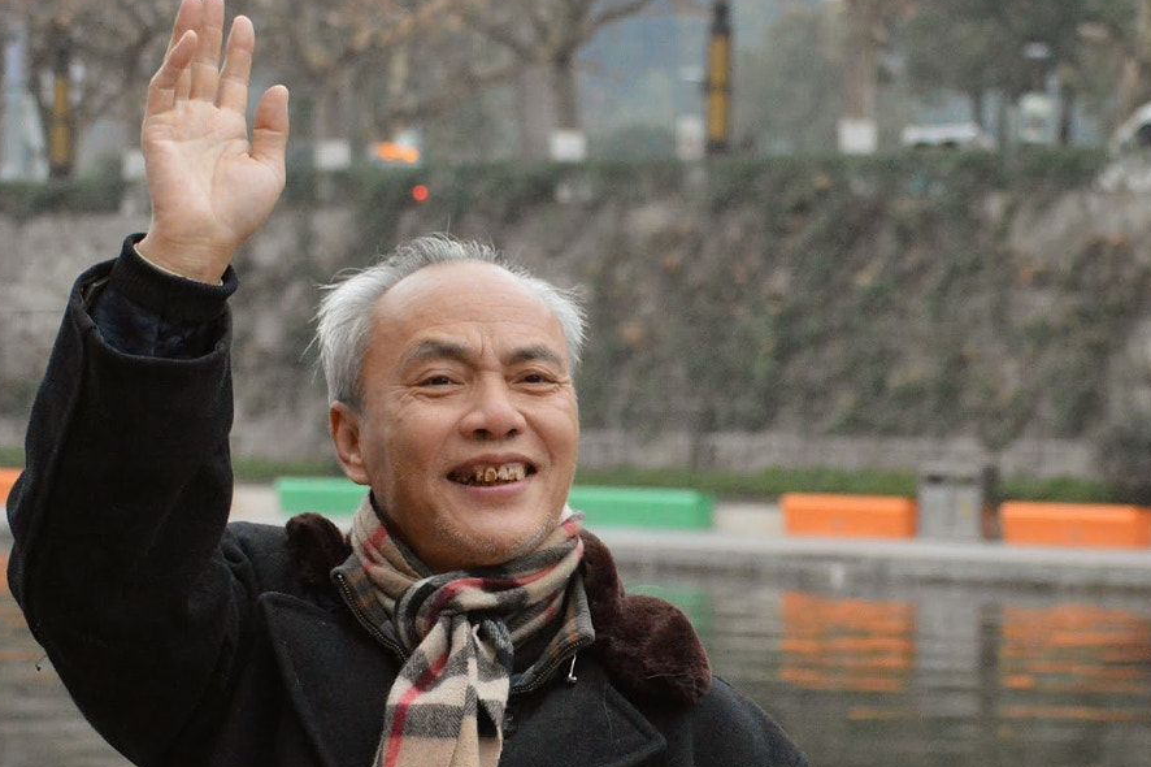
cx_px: 773
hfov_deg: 13.8
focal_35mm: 149
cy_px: 592
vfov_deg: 9.2
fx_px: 4759
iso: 3200
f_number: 5.6
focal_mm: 55
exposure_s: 1/2000
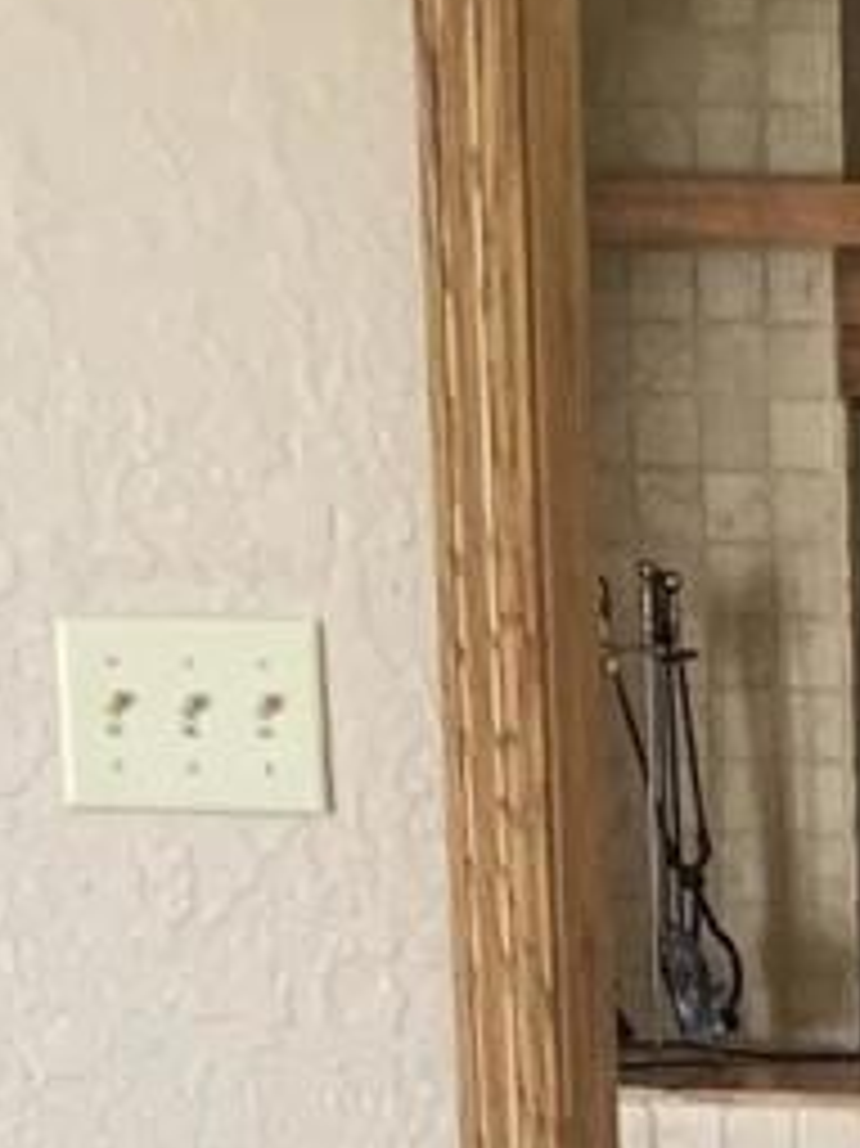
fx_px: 6763
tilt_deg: -15.4
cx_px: 1625
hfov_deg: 7.1
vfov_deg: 9.1
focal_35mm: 204
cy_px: 2341
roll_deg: -2.2
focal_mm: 4.25
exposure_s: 1/60
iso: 64
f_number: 1.8
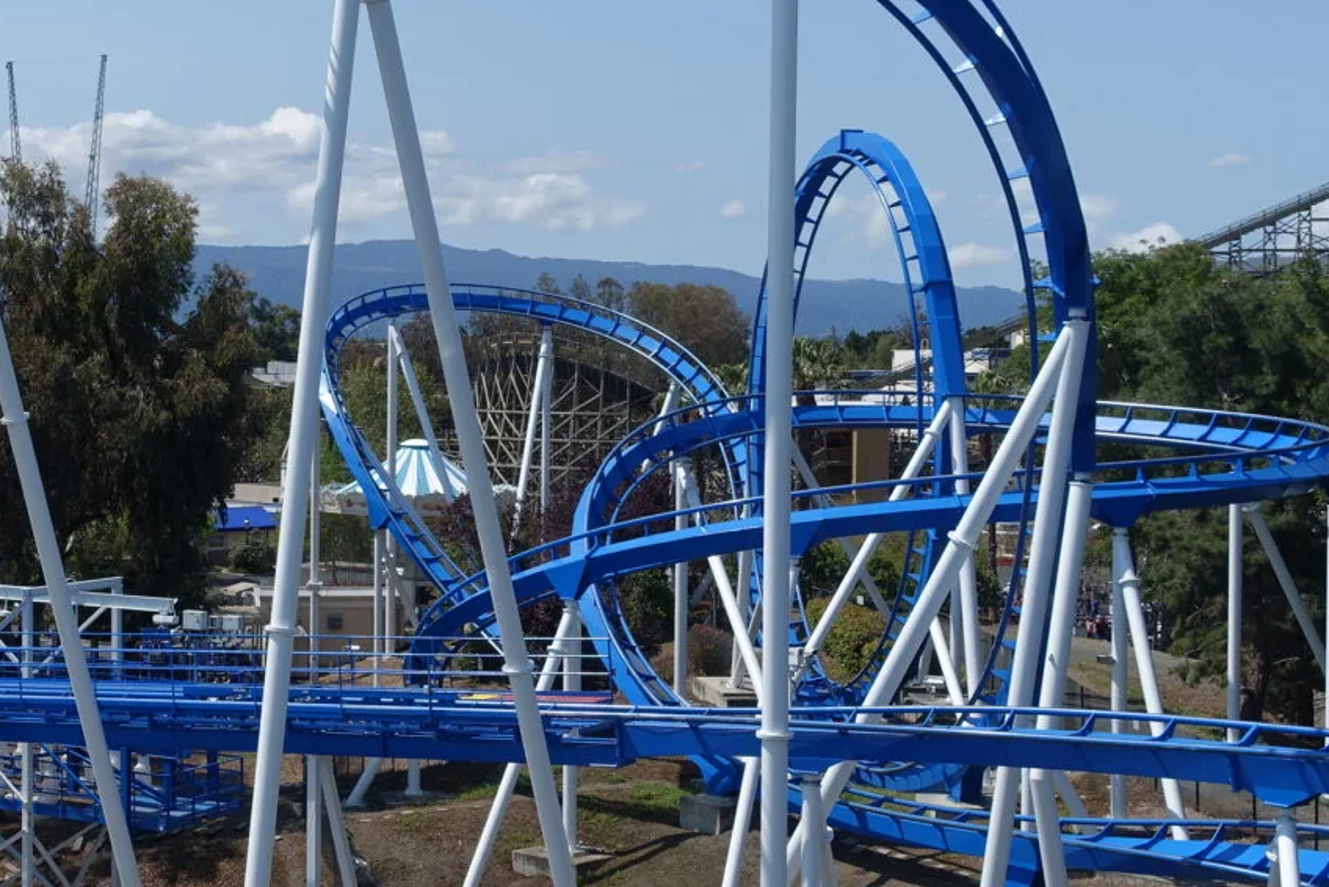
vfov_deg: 20.6
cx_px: 193
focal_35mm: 66
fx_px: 2437
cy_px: 410
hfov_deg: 29.5
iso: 125
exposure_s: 1/200
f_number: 4
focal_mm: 12.81
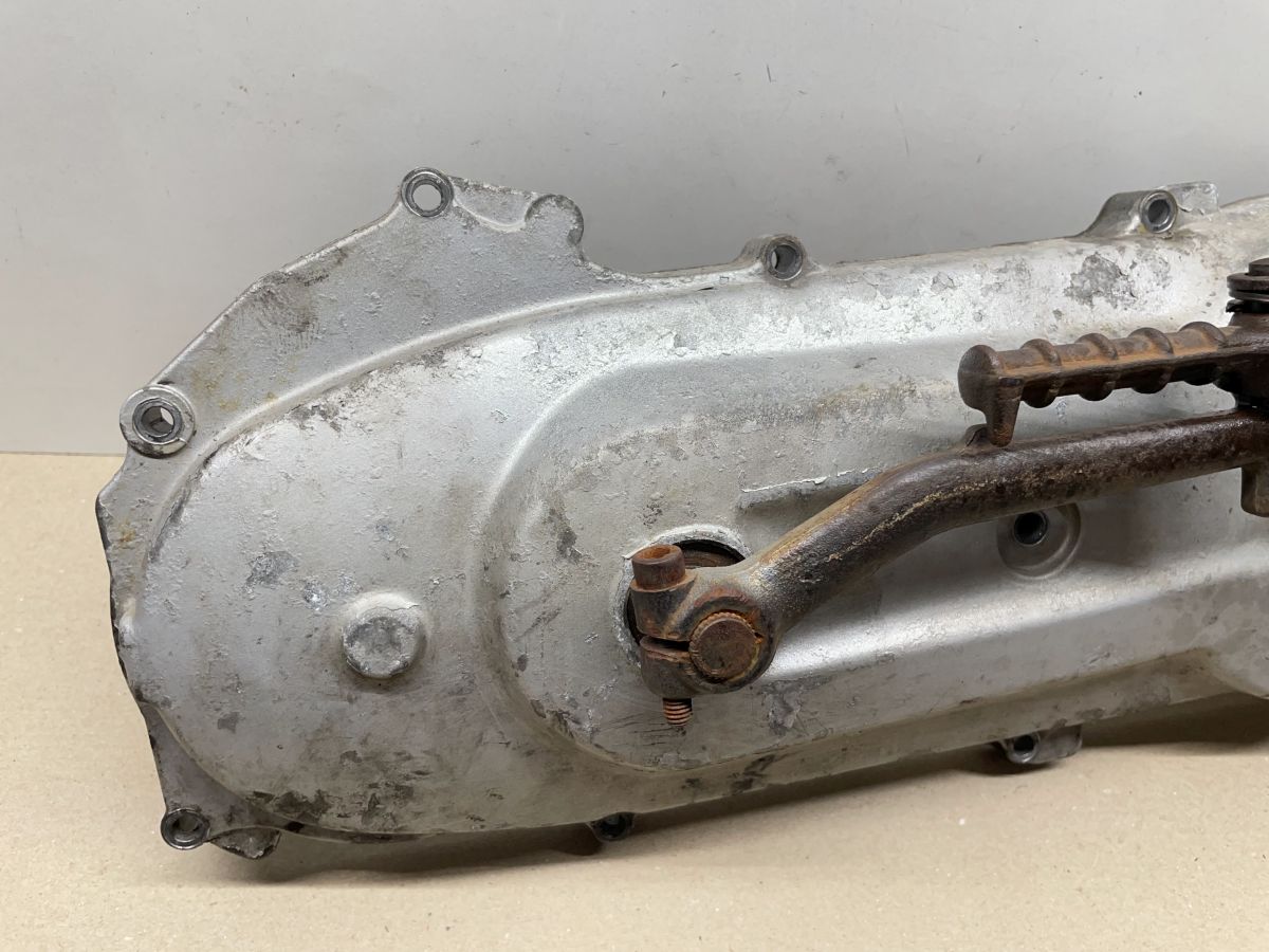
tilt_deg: -45.9
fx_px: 953
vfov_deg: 53.1
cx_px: 634
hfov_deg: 67.3
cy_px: 476
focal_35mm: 26
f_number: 1.6
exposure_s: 1/100
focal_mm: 4.2
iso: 64
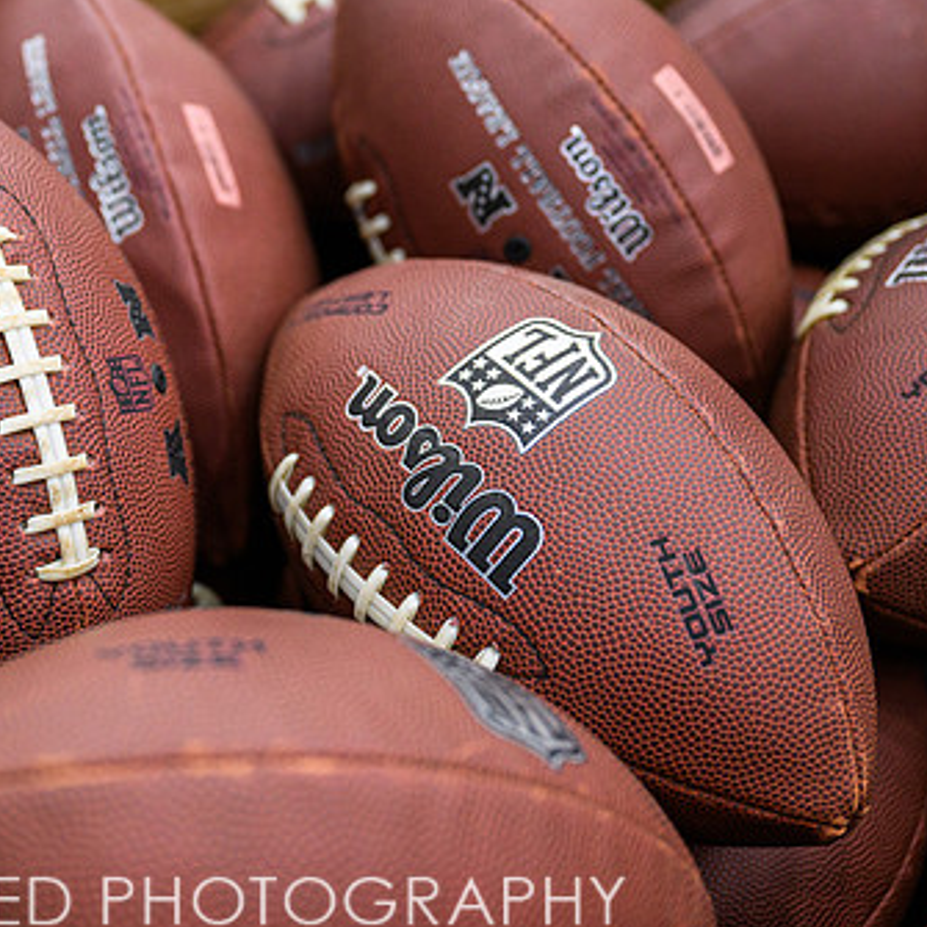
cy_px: 420
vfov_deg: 31.6
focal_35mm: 54
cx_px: 259
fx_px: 1636
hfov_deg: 31.2
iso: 1250
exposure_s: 1/200
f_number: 2.8
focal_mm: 34.5
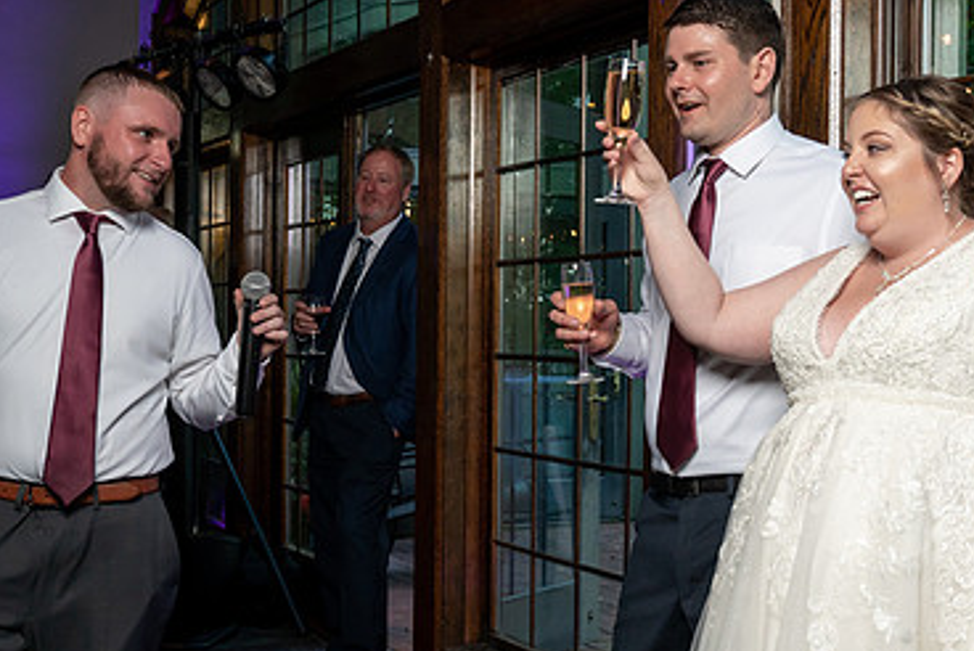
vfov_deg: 26.0
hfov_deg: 38.1
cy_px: 335
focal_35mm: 52
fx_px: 1408
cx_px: 548
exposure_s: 1/200
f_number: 5.6
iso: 2000
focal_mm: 33
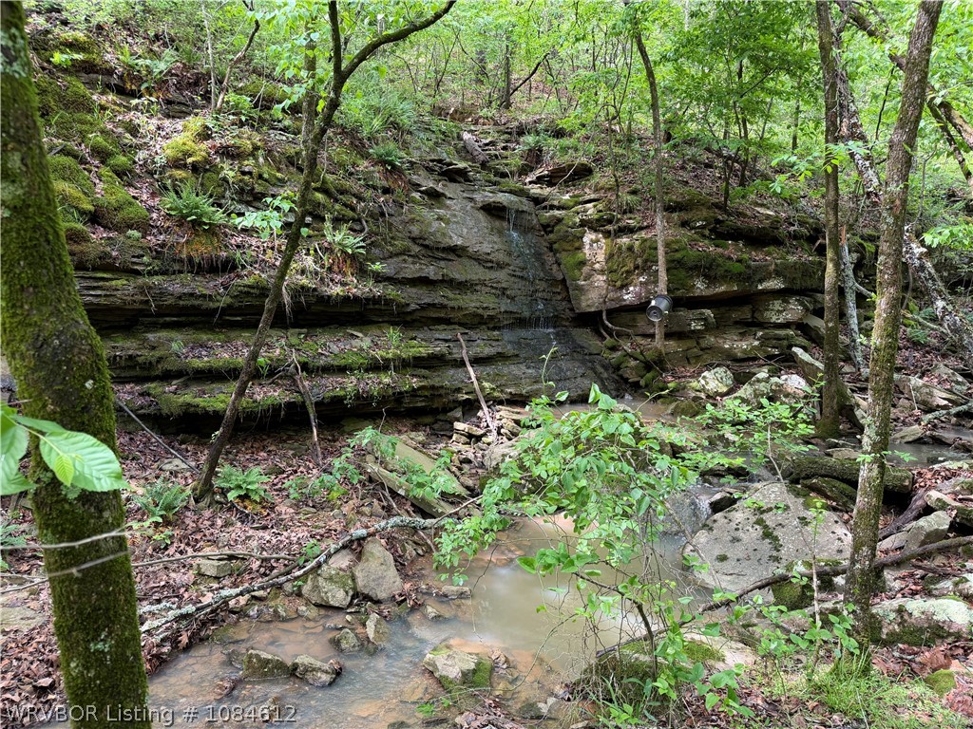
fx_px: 675
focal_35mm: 24
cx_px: 486
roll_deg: -2.2
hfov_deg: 71.6
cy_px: 364
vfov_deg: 56.8
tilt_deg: -7.5
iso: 80
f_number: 1.78
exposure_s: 1/121
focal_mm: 6.76
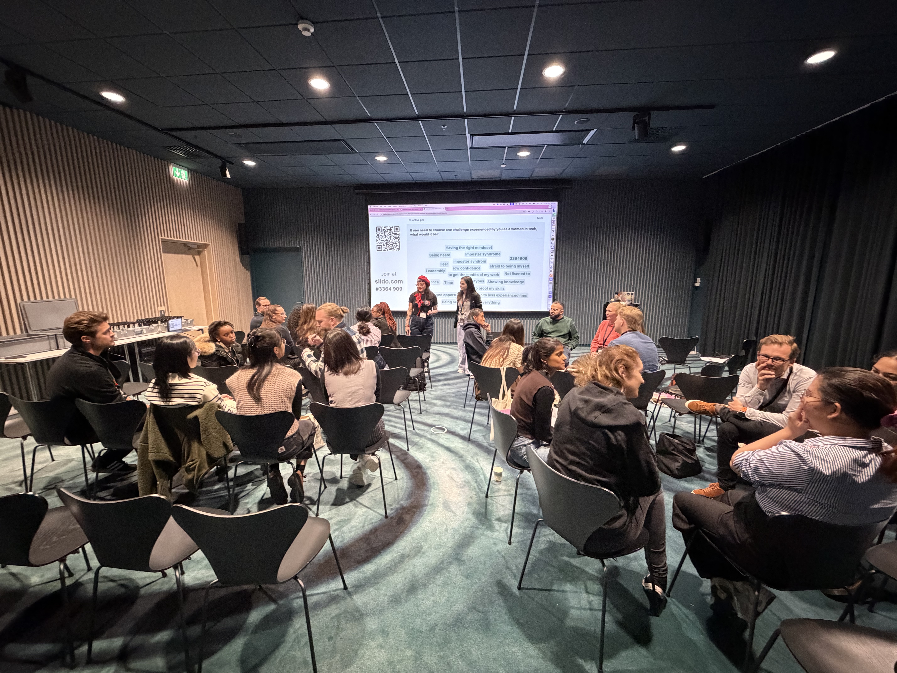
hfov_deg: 102.1
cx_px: 448
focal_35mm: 14
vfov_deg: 85.7
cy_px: 336
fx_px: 363
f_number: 2.2
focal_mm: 2.22
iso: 1000
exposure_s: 1/60
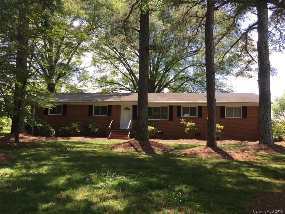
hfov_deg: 61.7
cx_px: 142
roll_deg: -2.1
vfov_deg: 48.2
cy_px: 107
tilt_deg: +3.9
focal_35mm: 29
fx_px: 239
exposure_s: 1/542
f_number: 2.2
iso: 32
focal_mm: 4.15
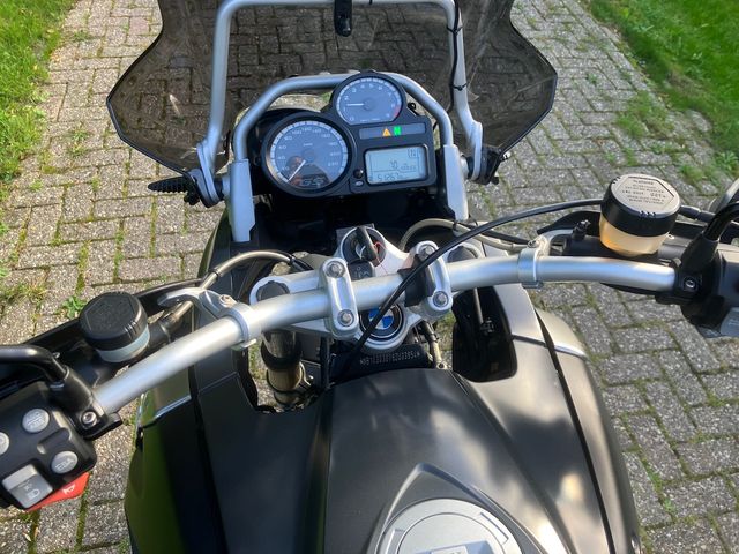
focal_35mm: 28
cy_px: 277
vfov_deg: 49.7
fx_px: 598
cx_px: 370
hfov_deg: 63.4
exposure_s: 1/121
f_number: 1.8
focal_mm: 3.99
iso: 25
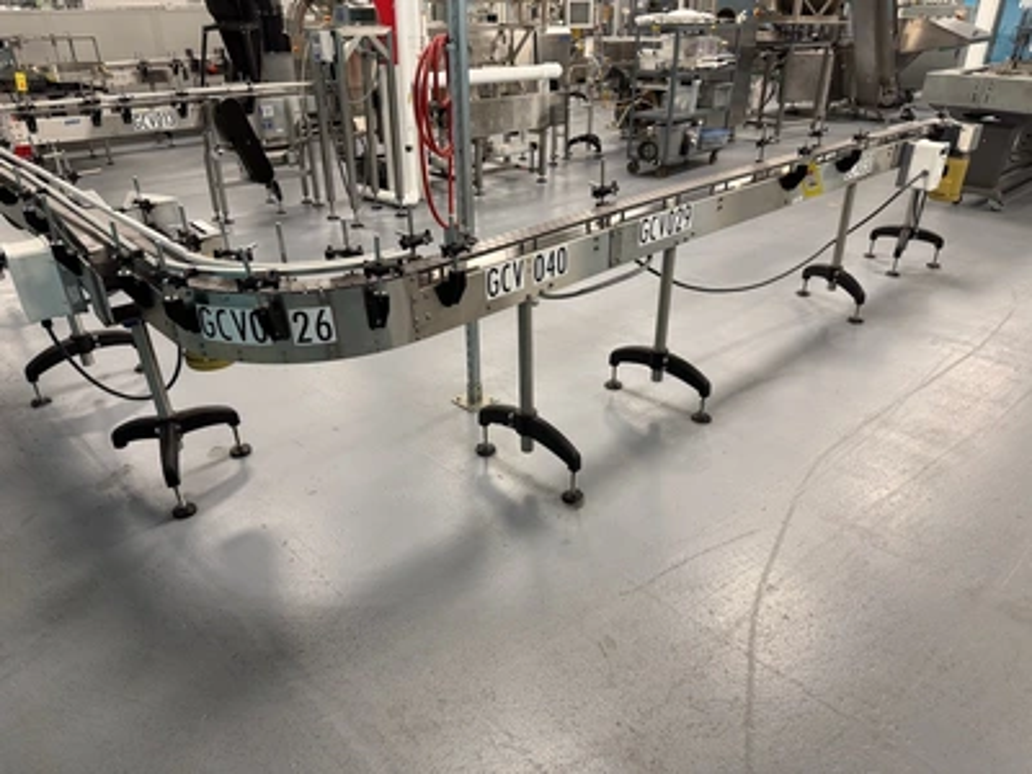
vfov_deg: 56.8
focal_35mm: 24
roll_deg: +0.8
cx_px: 516
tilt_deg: -26.1
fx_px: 716
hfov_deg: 71.6
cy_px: 387
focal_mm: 6.76
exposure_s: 1/60
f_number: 1.78
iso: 160
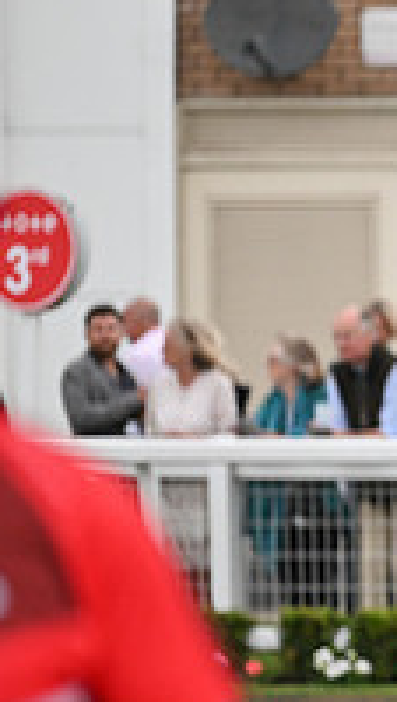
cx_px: 931
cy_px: 448
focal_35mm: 561
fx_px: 10464
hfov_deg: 2.2
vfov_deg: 3.8
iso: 1600
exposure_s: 1/500
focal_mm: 185
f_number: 2.8
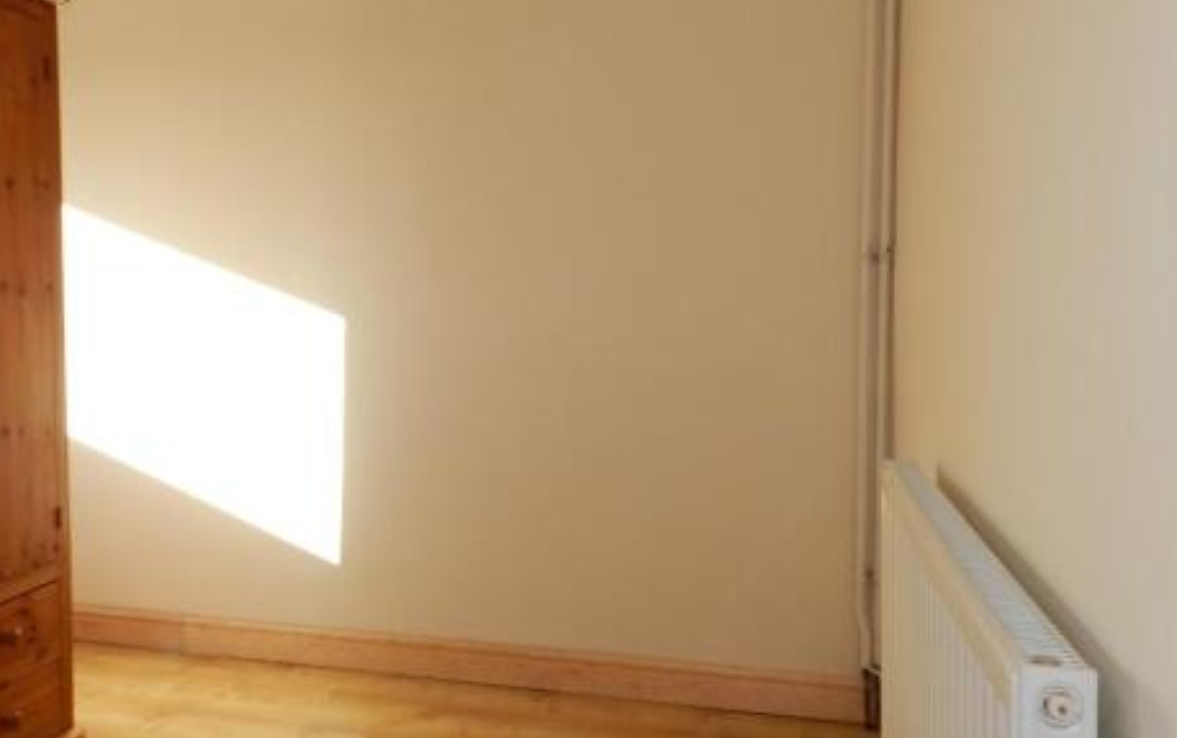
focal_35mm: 31
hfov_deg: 60.7
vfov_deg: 40.6
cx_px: 477
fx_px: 995
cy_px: 341
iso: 160
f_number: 3.4
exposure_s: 1/200
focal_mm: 4
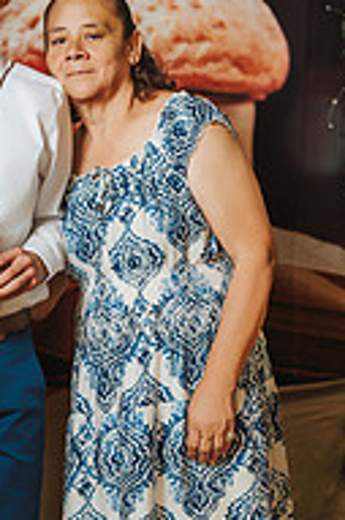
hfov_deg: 11.4
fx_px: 1699
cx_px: -38
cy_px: 378
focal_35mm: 118
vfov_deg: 17.3
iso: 400
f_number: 2
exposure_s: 1/250
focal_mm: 50
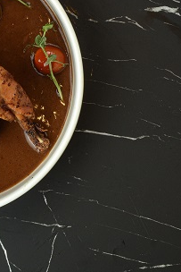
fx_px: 926
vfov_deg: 16.1
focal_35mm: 123
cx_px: -26
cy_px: -31
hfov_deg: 11.0
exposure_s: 1/80
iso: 320
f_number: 18
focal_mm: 50
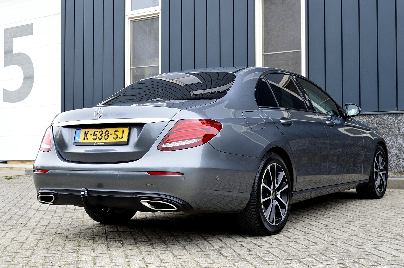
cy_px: 134
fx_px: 589
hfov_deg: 37.9
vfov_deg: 25.7
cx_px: 202
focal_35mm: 52
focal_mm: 35
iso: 400
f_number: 9
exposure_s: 1/125
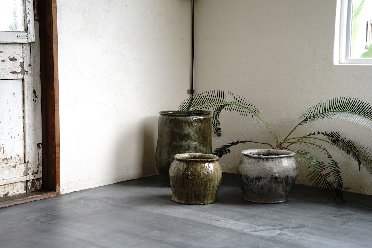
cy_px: 124
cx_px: 186
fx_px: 630
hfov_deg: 32.9
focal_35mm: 61
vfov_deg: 22.3
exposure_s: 1/25
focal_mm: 61
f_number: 10
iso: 400
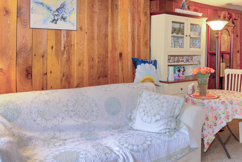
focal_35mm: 35
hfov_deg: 52.8
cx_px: 170
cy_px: 53
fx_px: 235
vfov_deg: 37.4
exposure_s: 1/13
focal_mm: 18
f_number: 9
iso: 400
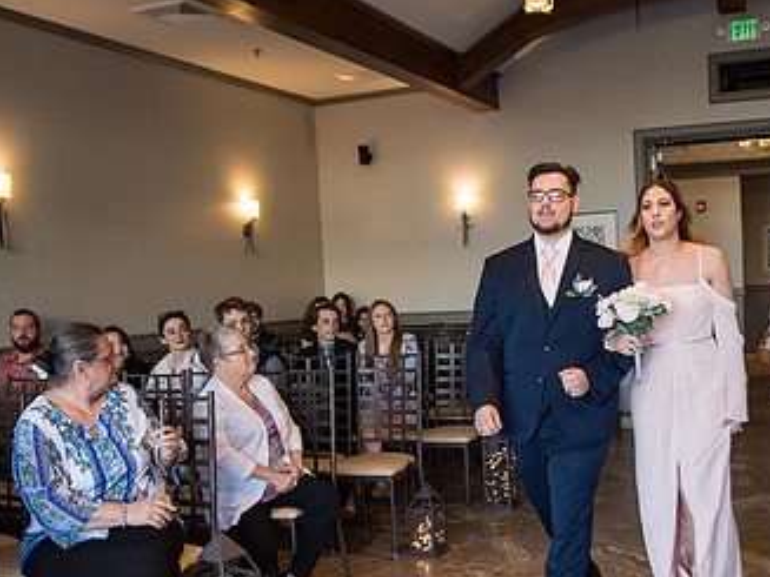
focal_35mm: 41
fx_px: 912
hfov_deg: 45.2
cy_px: 394
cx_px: 509
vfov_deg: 34.7
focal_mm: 24
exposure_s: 1/200
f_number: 2.8
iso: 500
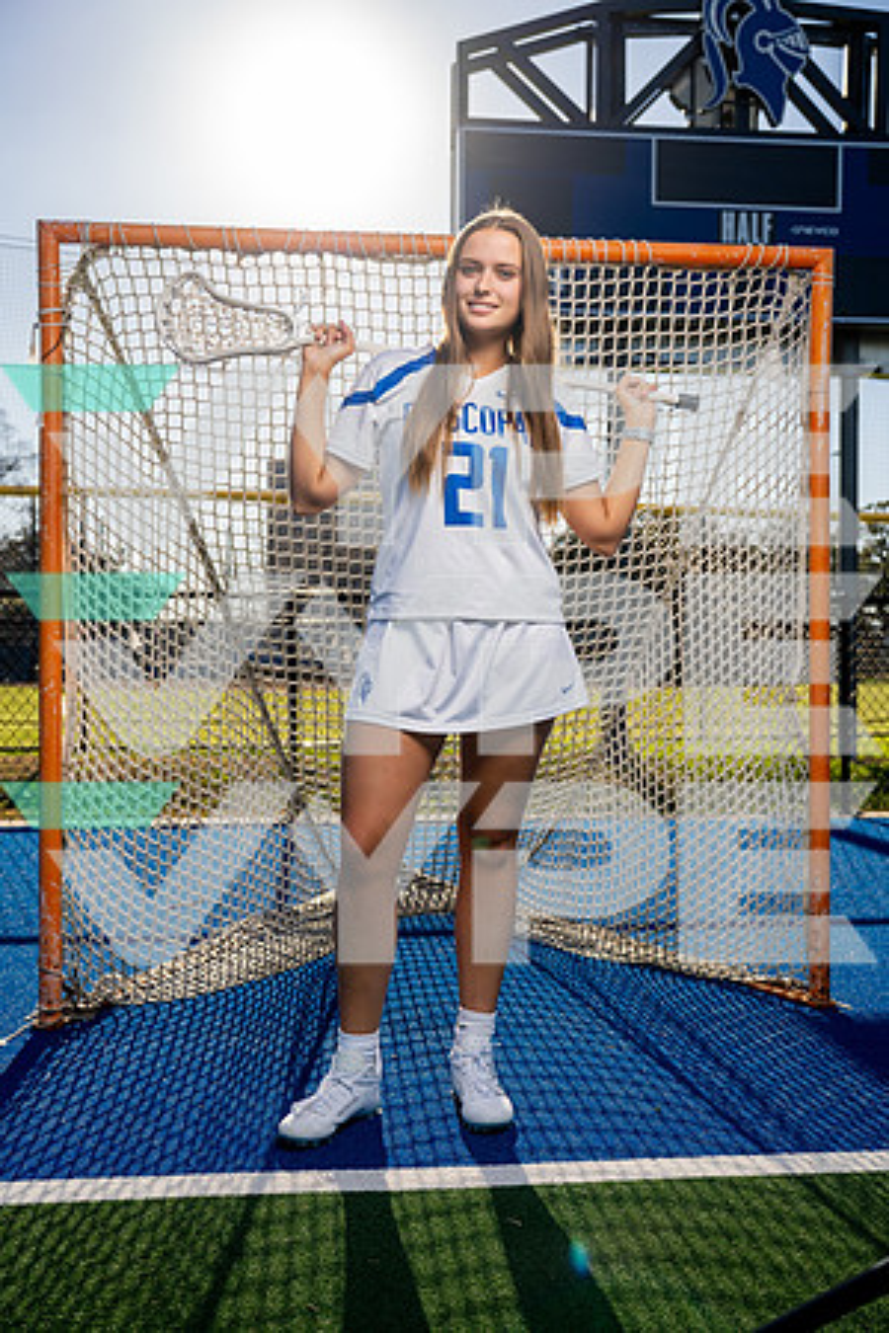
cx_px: 444
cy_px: 666
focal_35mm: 35
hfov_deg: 37.9
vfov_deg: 54.4
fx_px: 1296
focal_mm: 35
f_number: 4
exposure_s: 1/800
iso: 100
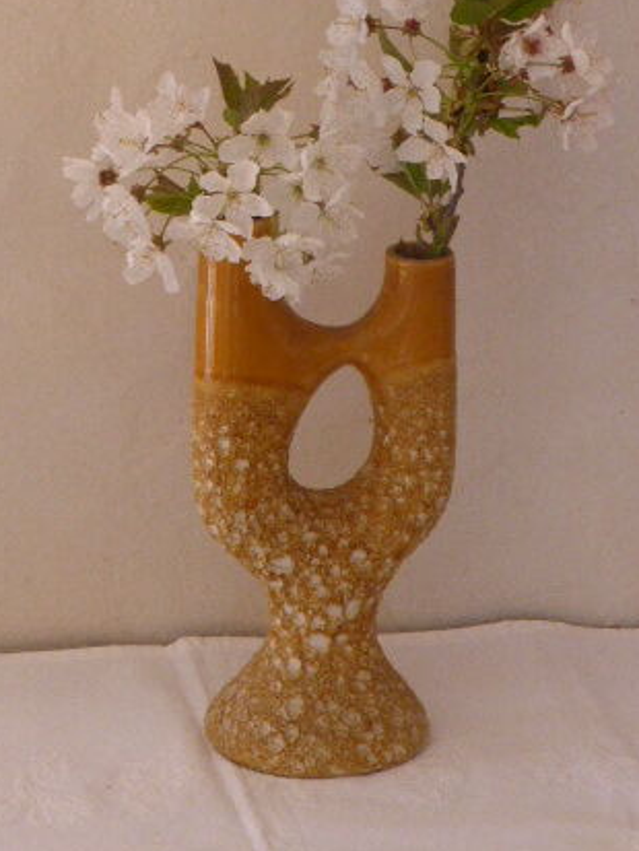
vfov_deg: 14.0
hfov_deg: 10.5
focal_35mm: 141
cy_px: 235
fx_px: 3469
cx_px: 350
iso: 400
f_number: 5.2
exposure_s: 1/60
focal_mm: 15.1
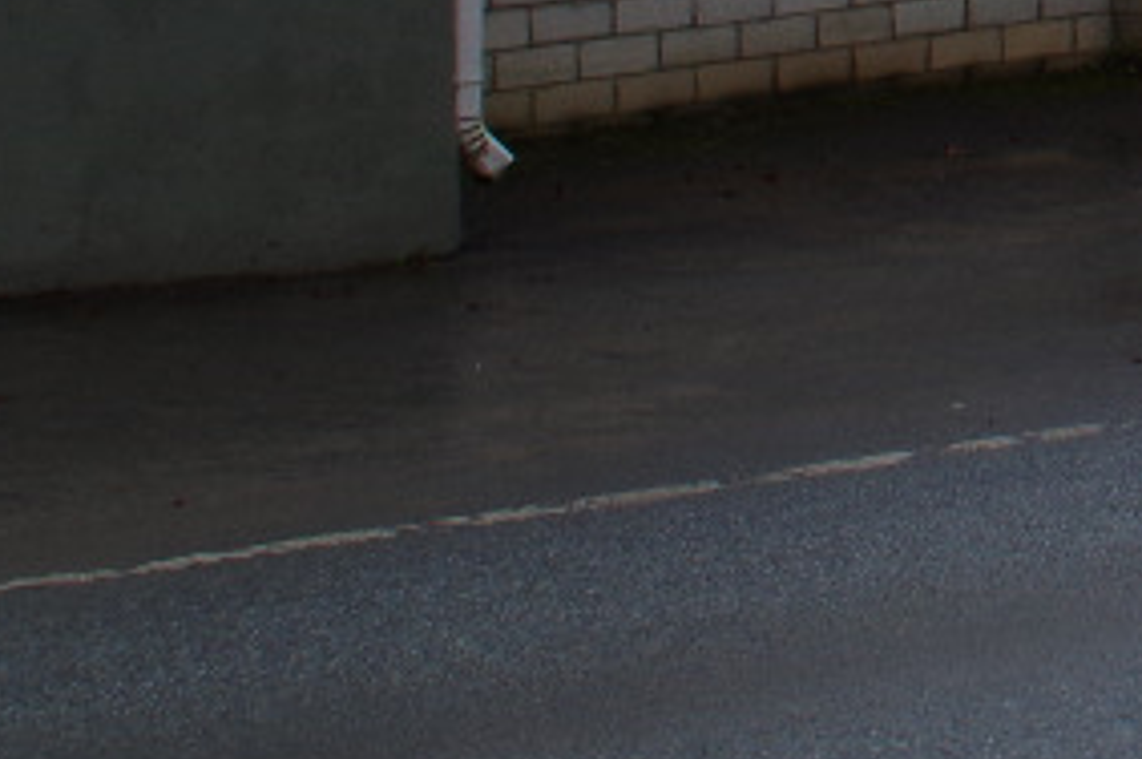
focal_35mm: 207
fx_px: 6559
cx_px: 2006
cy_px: -912
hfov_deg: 9.5
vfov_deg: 6.4
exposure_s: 1/80
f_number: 11
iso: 250
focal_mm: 24
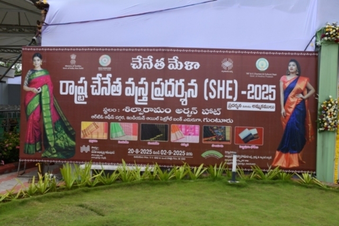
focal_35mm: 33
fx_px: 311
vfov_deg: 40.0
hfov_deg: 57.2
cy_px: 113
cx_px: 170
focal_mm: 22
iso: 200
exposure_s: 1/125
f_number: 11
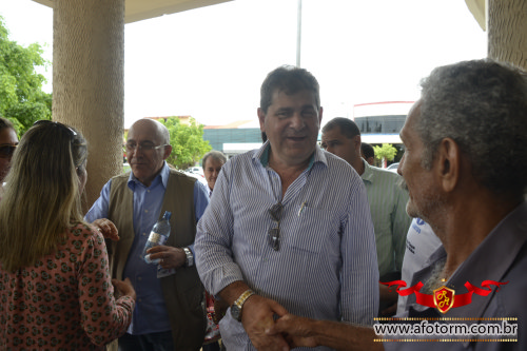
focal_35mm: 30
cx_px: 264
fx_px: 439
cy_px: 176
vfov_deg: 43.6
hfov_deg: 61.9
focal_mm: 20
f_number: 5.6
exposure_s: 1/125
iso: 140
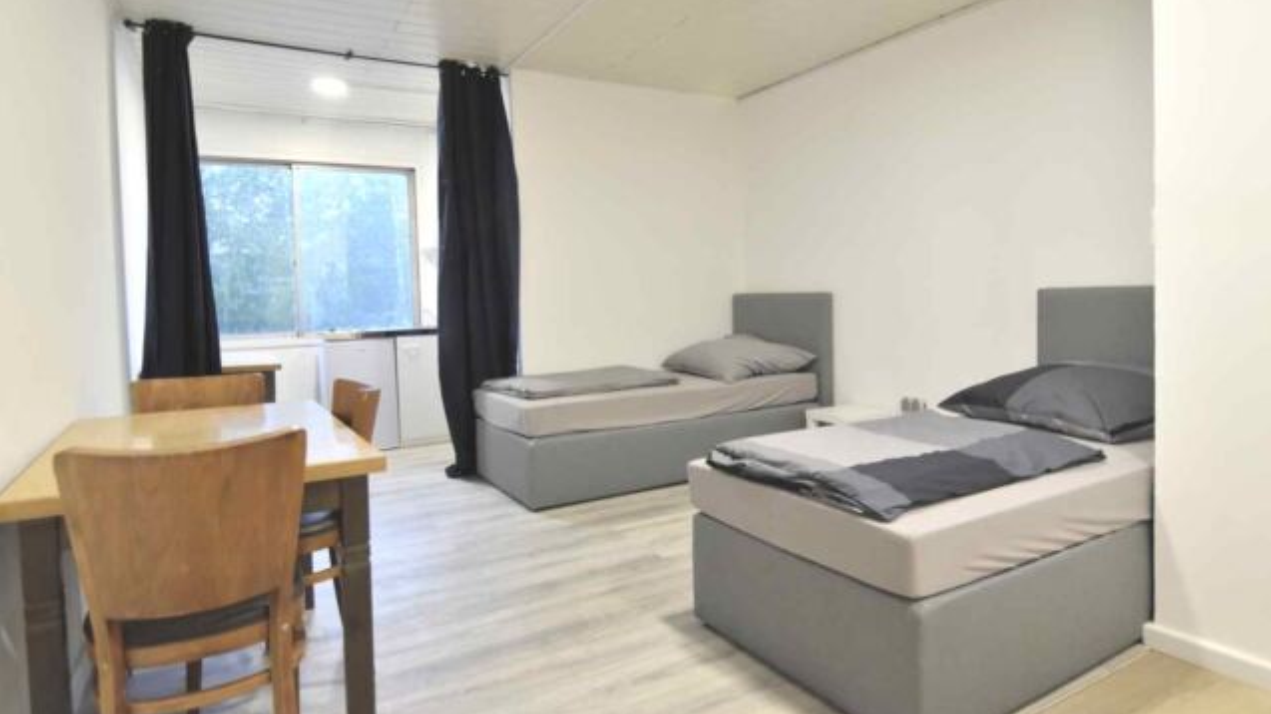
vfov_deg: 54.5
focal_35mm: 21
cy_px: 318
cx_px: 636
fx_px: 692
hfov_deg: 85.2
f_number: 2.8
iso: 1250
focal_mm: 13
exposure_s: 1/100
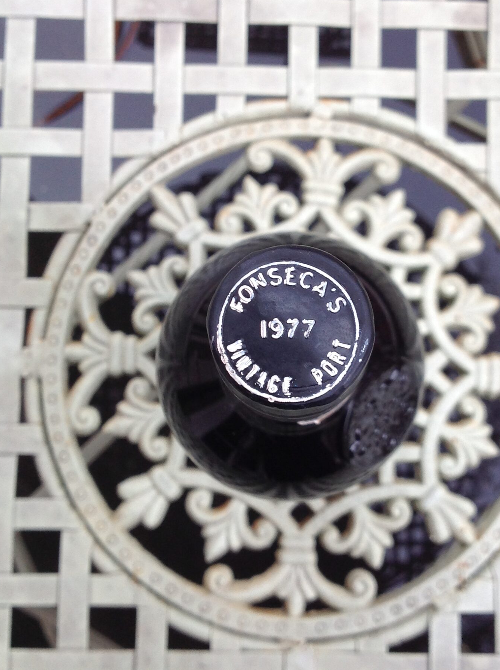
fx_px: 966
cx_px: 312
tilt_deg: -84.5
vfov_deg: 38.2
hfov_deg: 28.9
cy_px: 291
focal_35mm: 50
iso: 64
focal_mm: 4.28
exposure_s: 1/120
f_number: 2.4
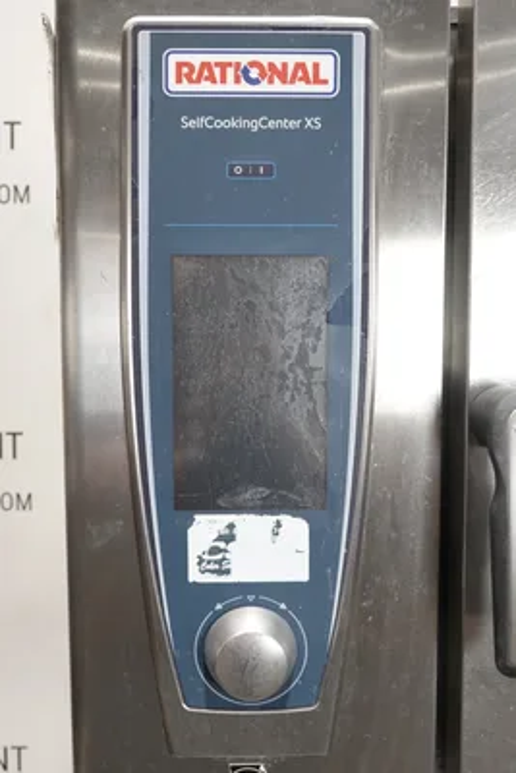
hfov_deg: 37.9
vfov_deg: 54.4
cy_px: 386
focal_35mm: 35
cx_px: 258
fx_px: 752
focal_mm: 13.03
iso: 1000
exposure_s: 1/40
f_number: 3.5
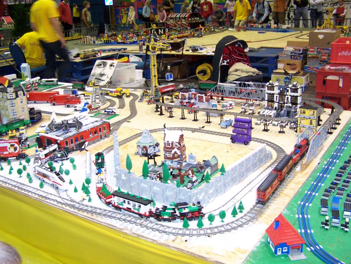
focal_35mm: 38
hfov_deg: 49.0
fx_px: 385
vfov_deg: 37.7
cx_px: 176
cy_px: 132
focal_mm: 6.3
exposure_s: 1/15
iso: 140
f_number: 2.8
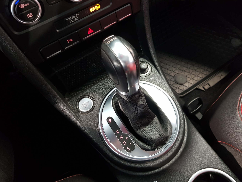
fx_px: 182
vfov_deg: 53.1
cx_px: 121
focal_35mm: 26
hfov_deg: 67.3
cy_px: 91
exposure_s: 1/23
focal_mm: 4.2
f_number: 1.7
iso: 200
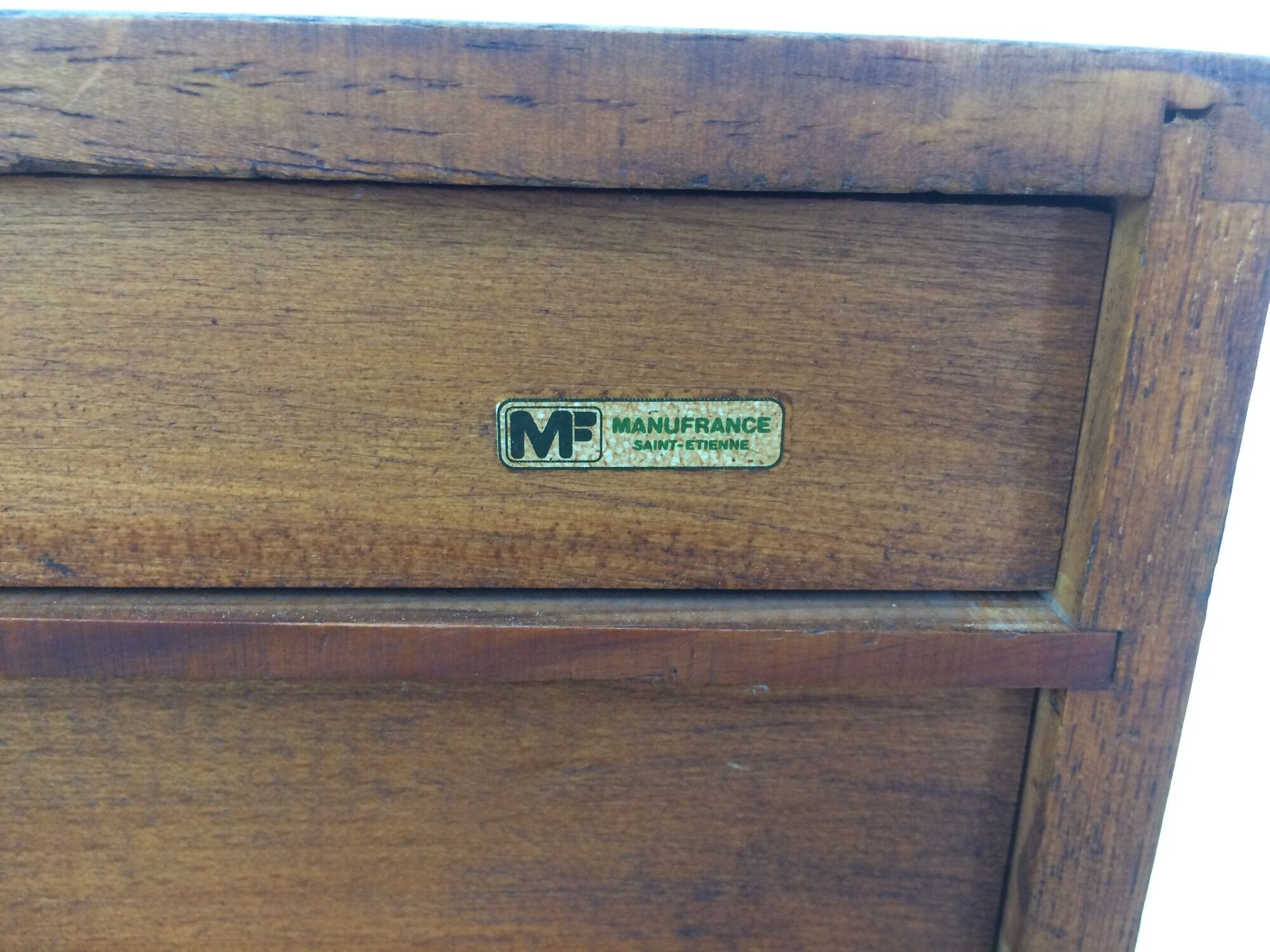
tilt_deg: -18.9
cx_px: 635
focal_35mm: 29
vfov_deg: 48.2
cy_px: 476
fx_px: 1064
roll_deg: -2.3
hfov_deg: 61.7
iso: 160
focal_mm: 4.15
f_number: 2.2
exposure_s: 1/33
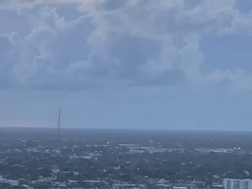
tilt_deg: -3.4
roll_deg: -0.8
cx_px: -357
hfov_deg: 10.7
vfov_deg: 9.3
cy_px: 188
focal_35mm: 158
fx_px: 1151
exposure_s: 1/120
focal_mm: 4.2
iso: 100
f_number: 1.6
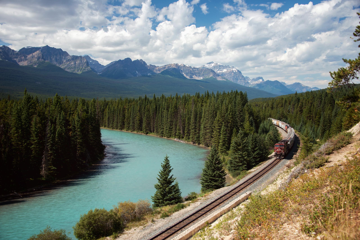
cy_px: 120
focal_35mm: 42
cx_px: 180
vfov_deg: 31.9
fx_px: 420
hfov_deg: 46.4
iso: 200
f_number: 5.6
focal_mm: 42
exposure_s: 1/320
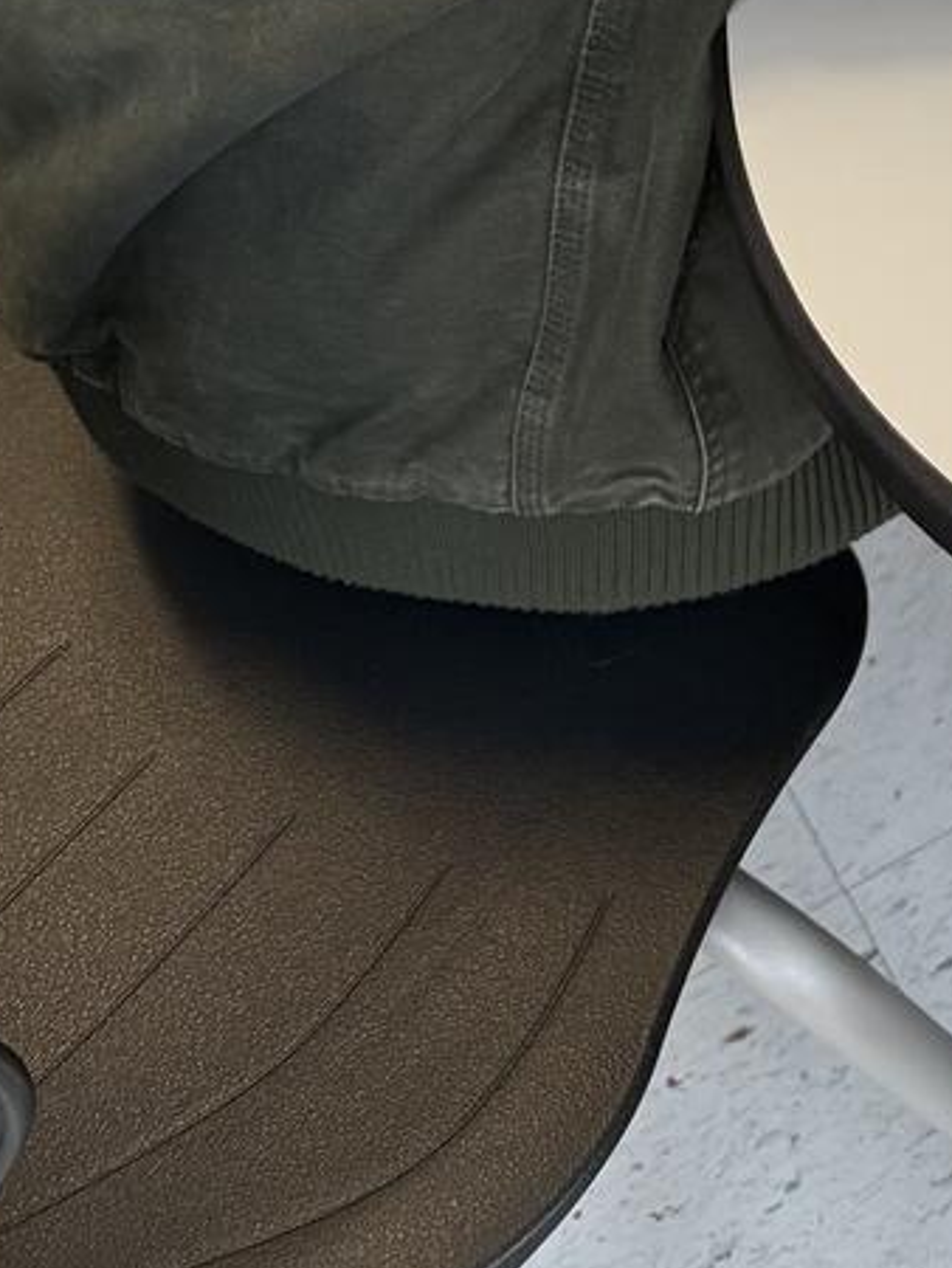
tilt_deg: -36.3
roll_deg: +0.4
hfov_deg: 15.2
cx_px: 1355
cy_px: -655
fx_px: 3334
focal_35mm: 91
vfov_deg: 18.9
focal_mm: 6.76
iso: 200
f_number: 1.78
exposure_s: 1/93
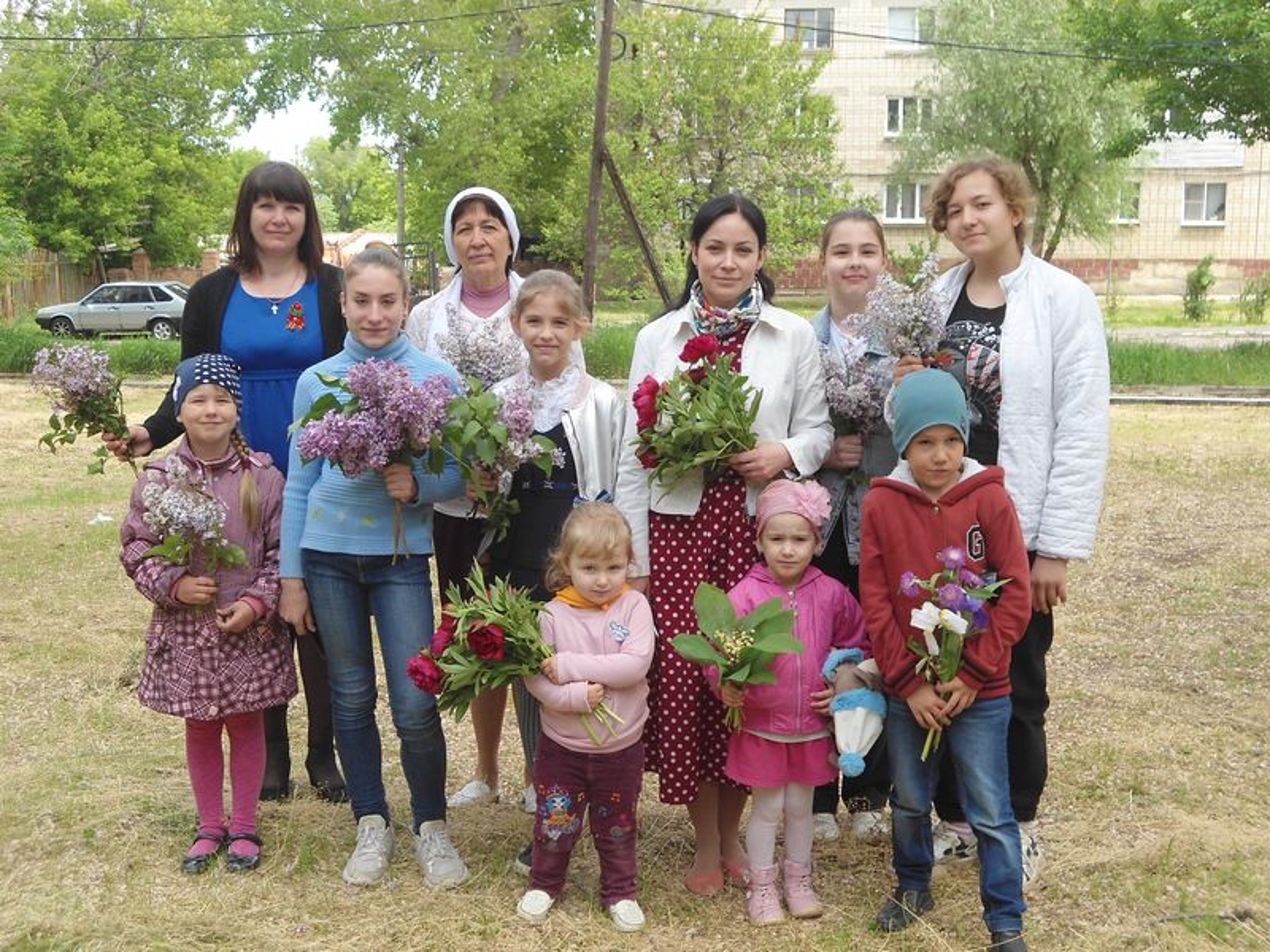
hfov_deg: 42.9
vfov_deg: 32.9
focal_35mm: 44
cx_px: 635
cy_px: 476
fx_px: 1614
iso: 80
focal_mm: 7.9
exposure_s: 1/200
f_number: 3.5
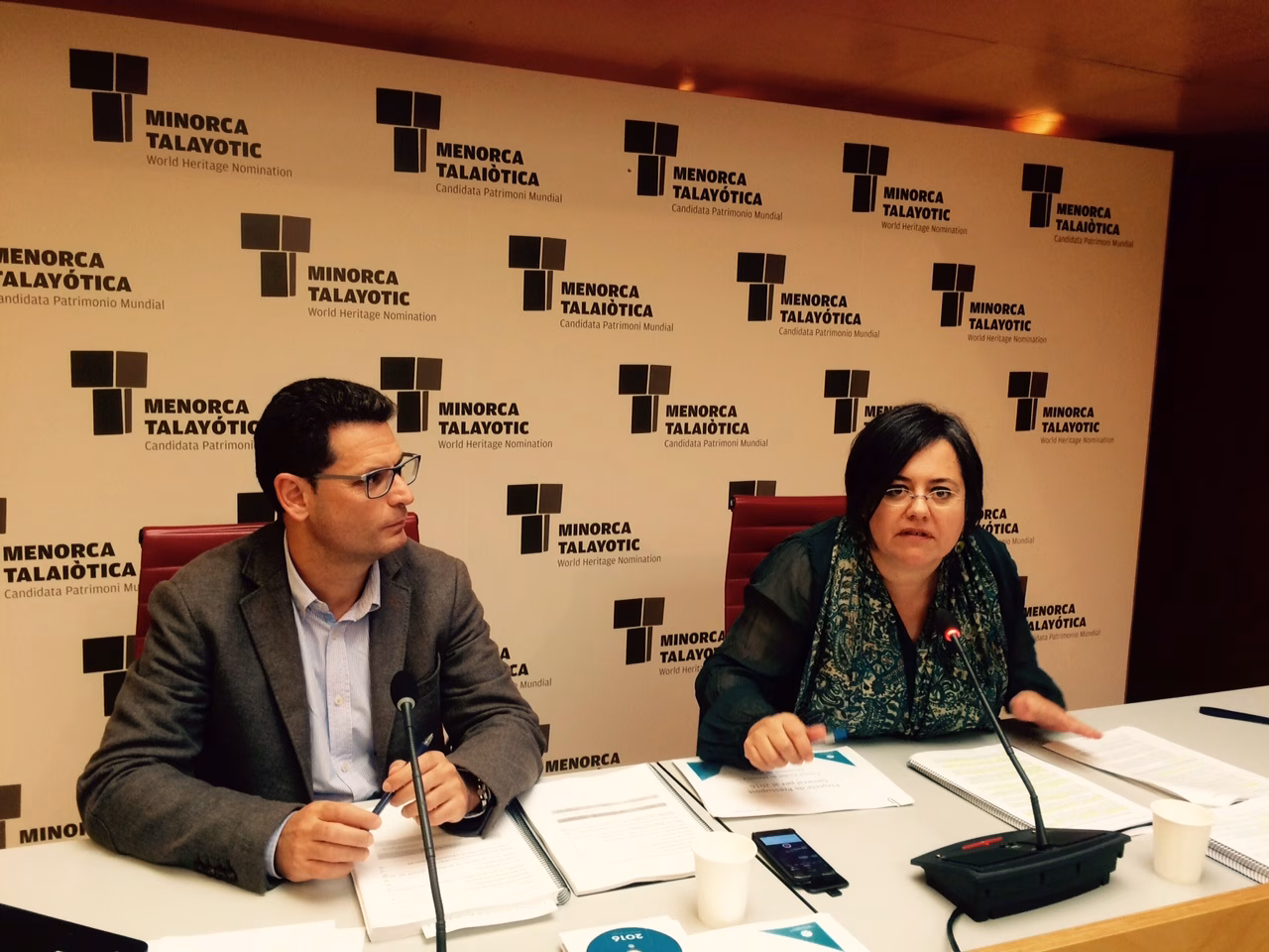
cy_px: 476
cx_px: 634
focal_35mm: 29
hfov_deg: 61.7
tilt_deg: -8.2
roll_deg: -1.1
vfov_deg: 48.2
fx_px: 1063
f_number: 2.2
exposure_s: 1/30
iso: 64
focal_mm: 4.15
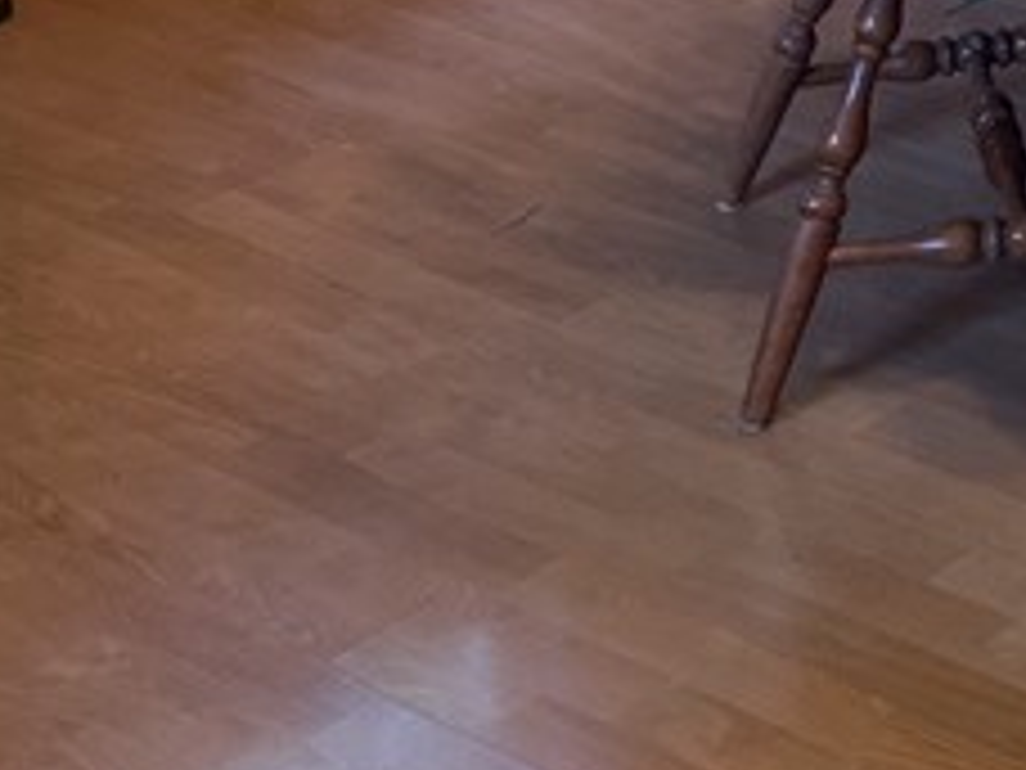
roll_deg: -0.7
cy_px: -608
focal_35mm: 108
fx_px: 3201
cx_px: 1498
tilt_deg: -11.9
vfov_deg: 12.5
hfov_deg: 16.7
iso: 400
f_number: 1.78
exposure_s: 1/60
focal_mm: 6.86
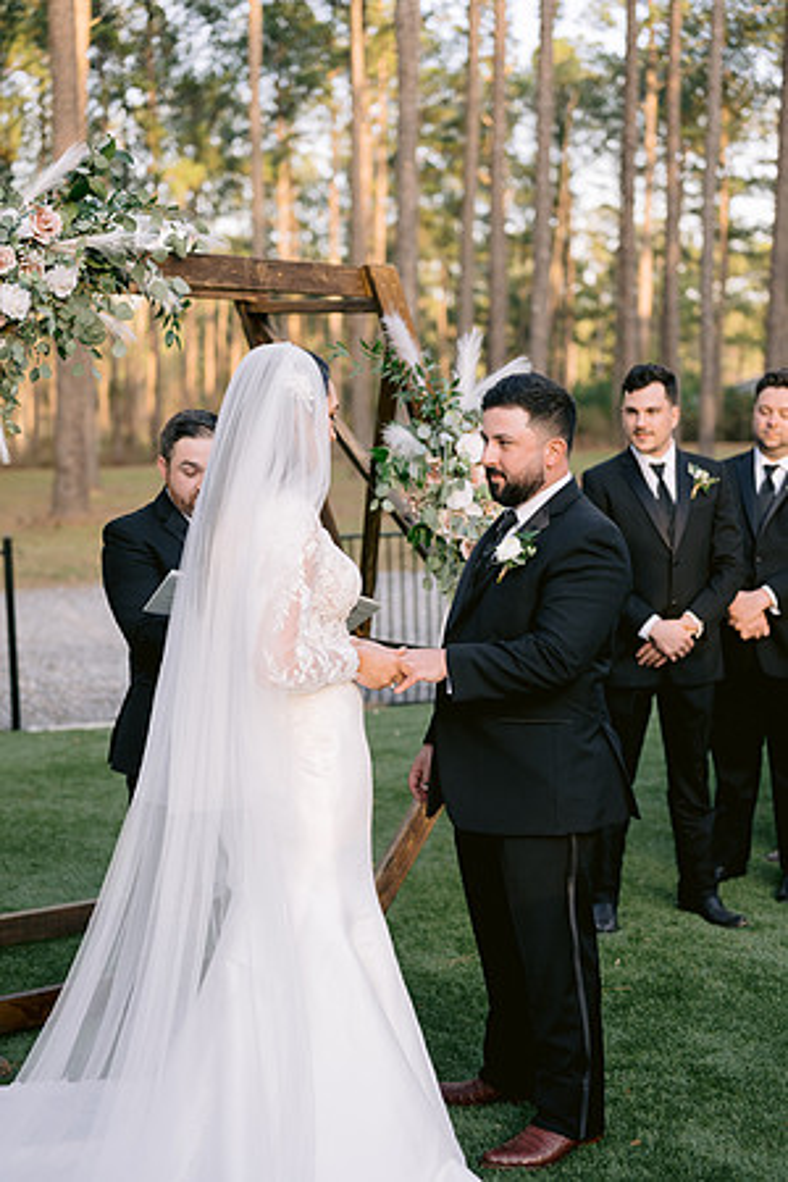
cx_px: 394
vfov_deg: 39.6
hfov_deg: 27.0
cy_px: 591
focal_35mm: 50
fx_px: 1642
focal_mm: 50
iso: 400
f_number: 2.2
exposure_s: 1/800
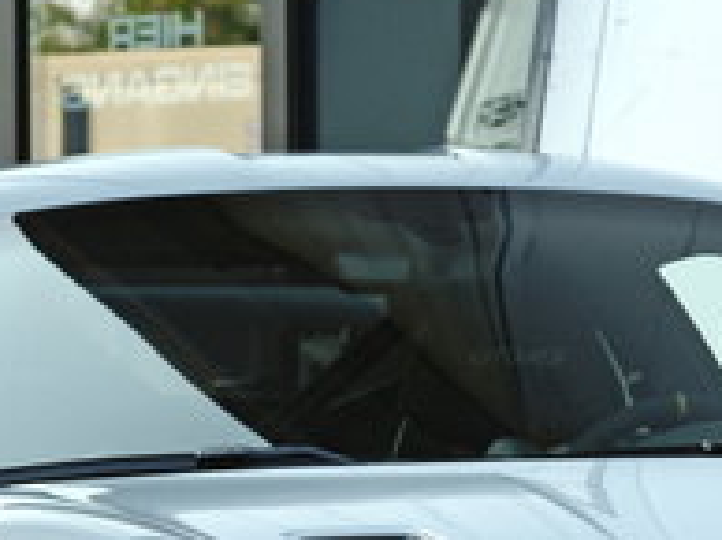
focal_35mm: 381
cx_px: 515
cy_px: 629
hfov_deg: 5.2
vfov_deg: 3.9
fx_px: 7937
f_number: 6.7
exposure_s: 1/90
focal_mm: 100
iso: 160
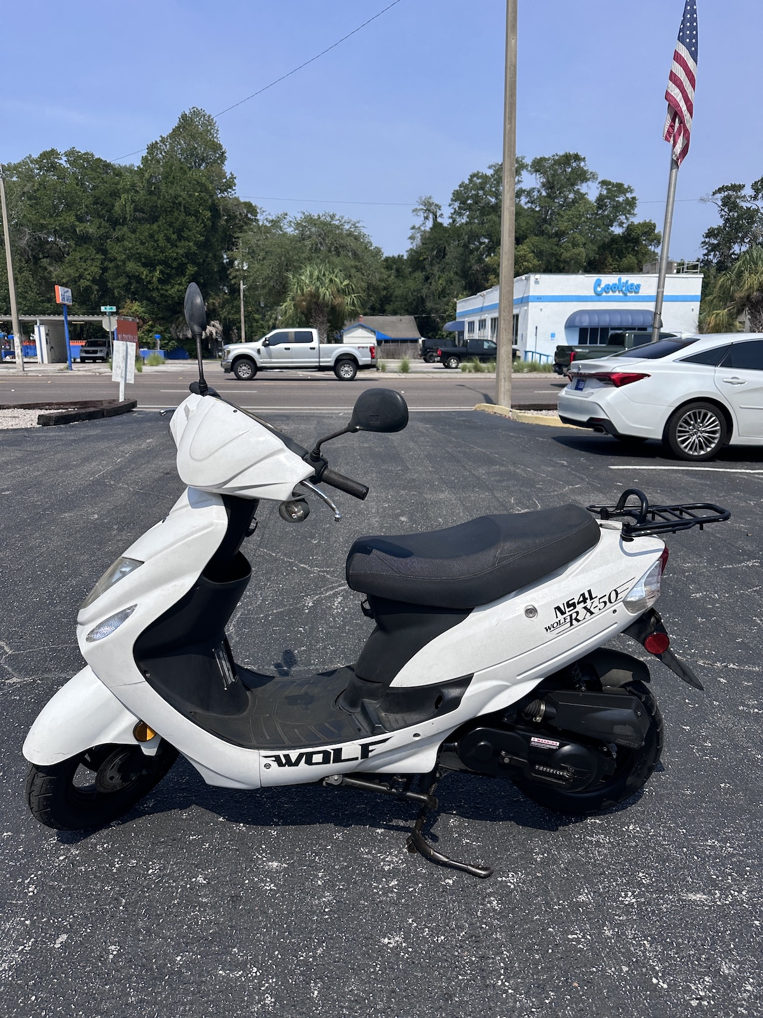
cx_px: 382
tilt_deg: -12.9
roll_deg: +0.4
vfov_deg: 71.6
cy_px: 509
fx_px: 705
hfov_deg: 56.8
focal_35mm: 24
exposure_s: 1/6211
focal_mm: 6.86
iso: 80
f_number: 1.78
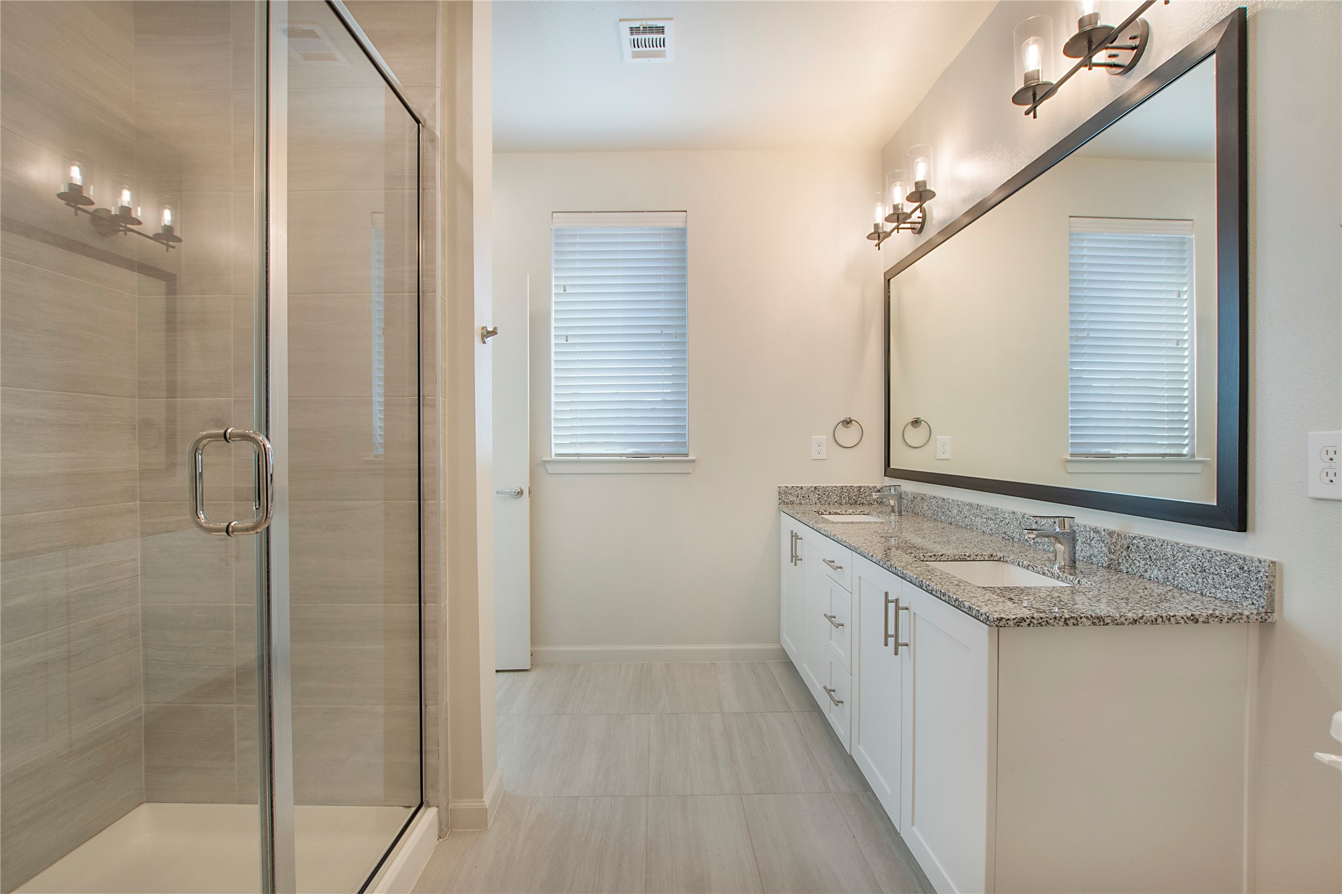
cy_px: 447
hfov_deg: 100.4
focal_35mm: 15
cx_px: 671
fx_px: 559
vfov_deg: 77.3
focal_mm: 10
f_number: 5.6
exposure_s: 1/80
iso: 100
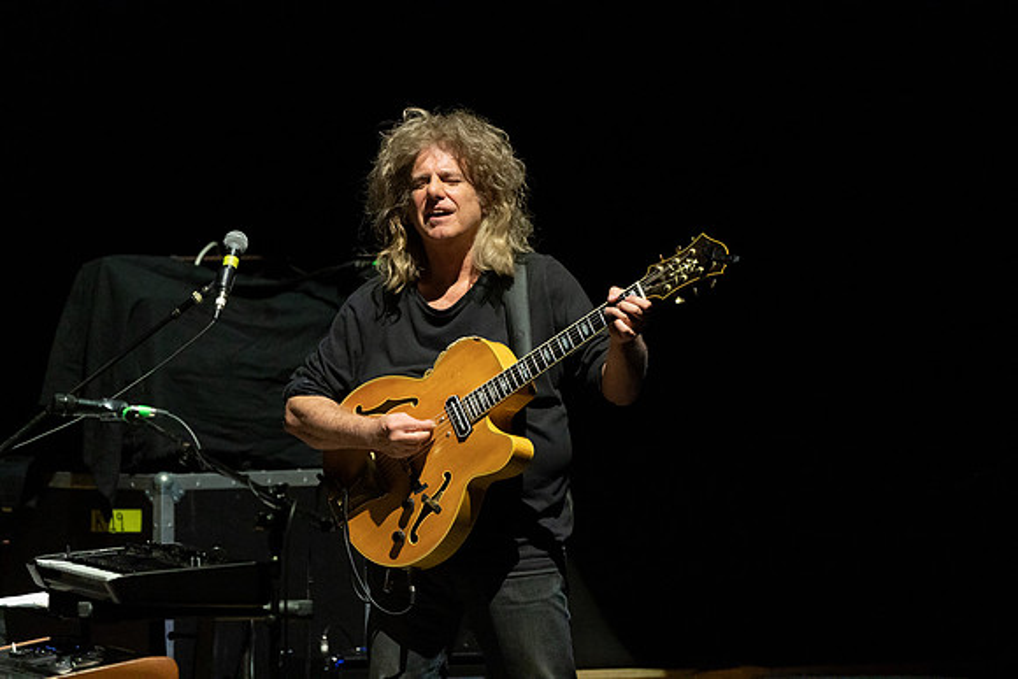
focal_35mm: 391
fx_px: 11059
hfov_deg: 5.3
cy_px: 340
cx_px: 509
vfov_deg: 3.5
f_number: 5.6
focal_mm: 391
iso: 3200
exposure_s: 1/250
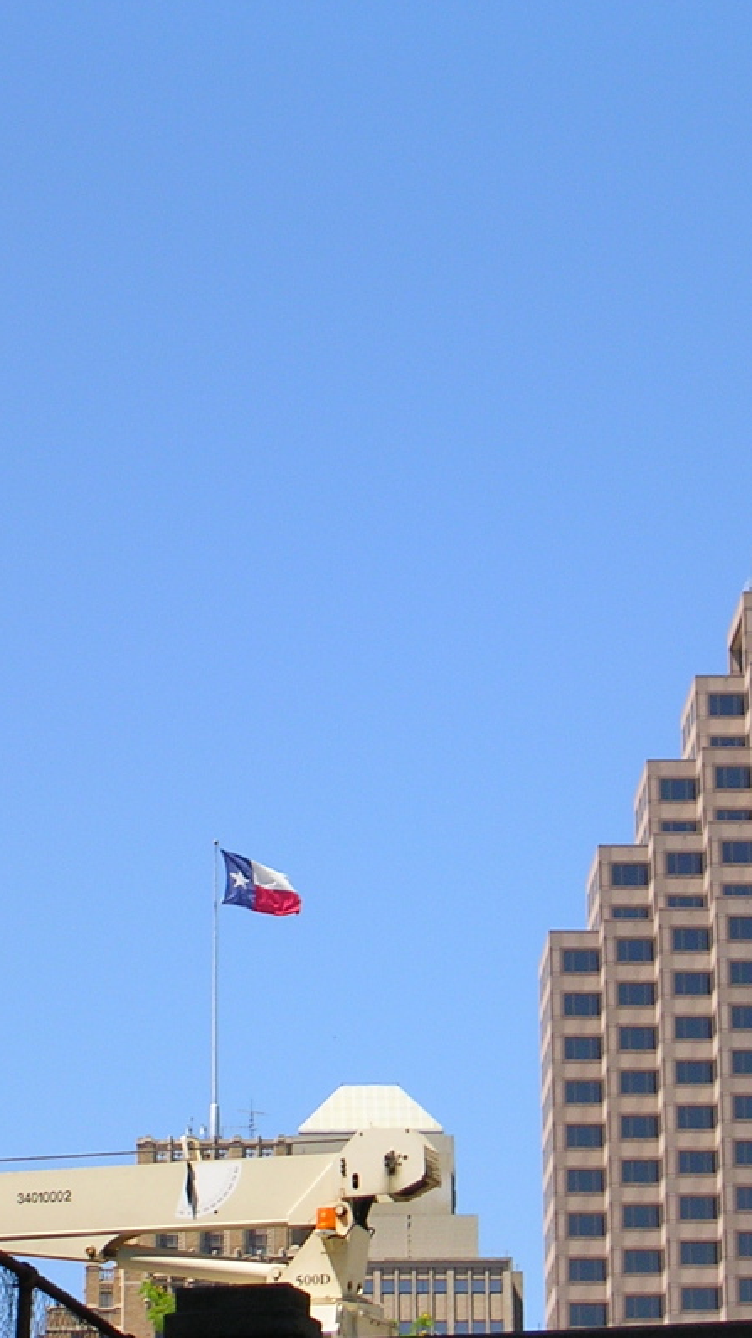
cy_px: 668
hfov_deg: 7.2
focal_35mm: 168
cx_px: 409
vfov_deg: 12.8
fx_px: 5957
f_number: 4.9
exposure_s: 1/317
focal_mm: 17.4
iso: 50
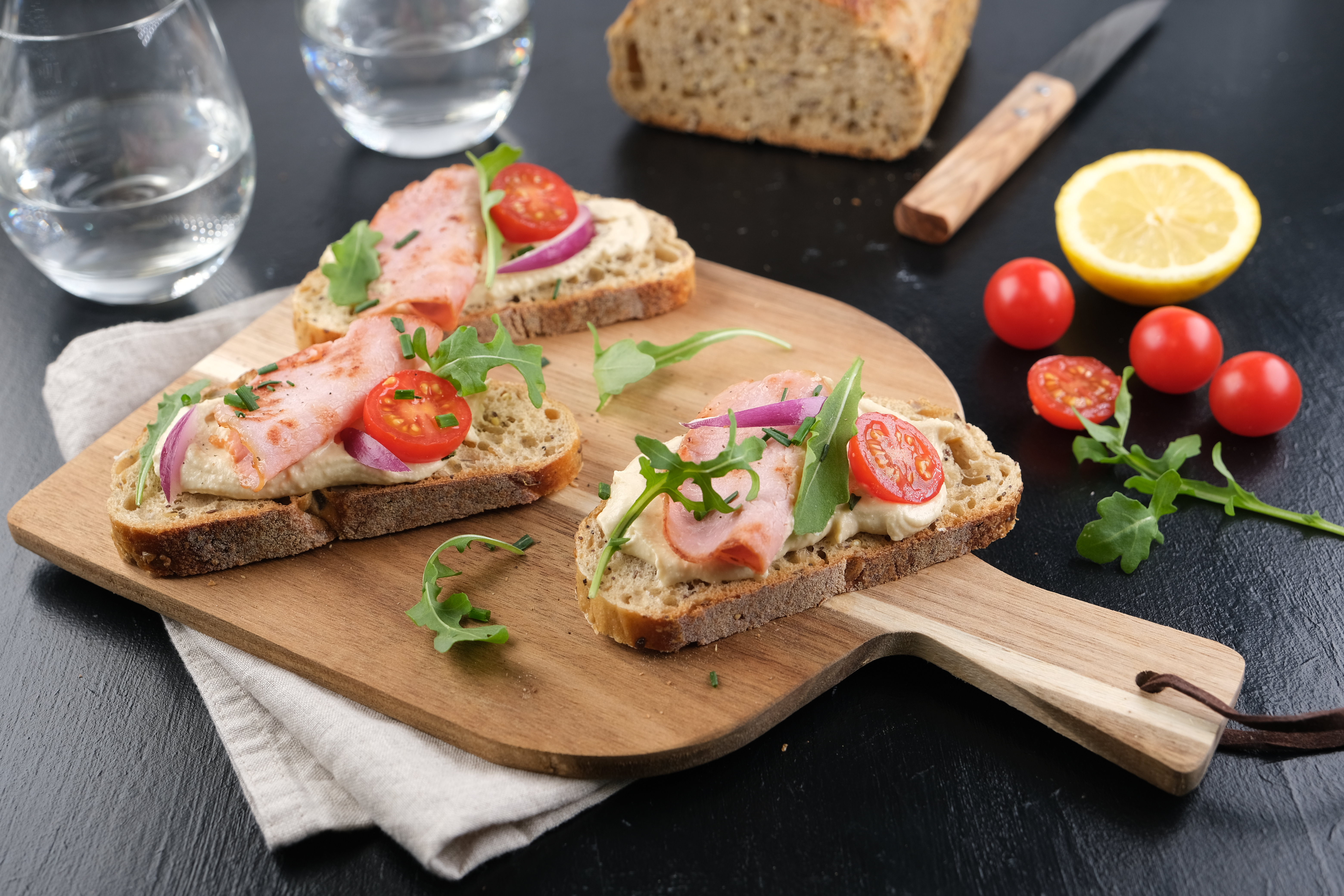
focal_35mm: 45
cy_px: 448
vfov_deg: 29.9
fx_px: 1680
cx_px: 672
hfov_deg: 43.6
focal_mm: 30.2
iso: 160
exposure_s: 1/110
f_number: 4
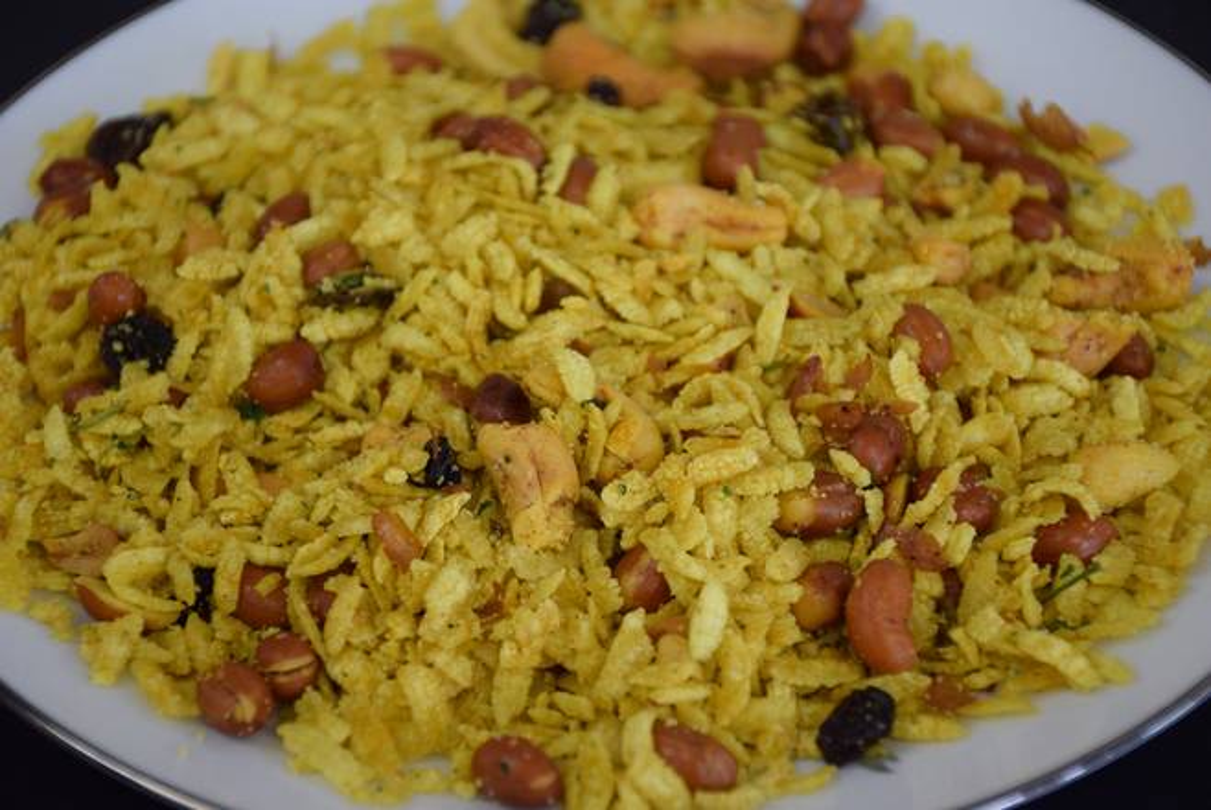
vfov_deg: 14.7
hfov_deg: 21.9
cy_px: 405
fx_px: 3131
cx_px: 606
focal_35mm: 93
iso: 400
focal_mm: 62
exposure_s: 1/60
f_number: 5
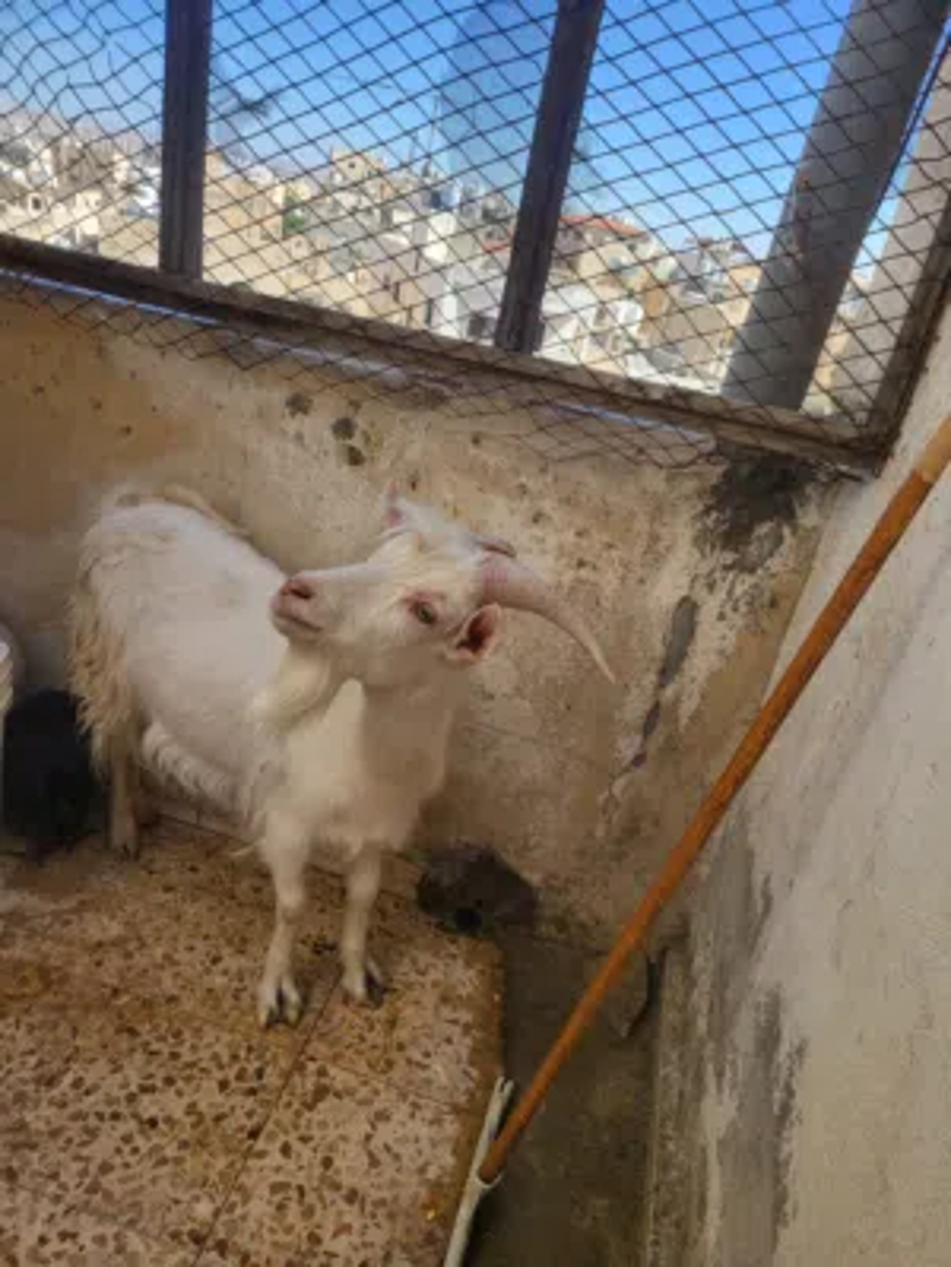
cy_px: 634
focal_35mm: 24
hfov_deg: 56.8
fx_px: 879
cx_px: 476
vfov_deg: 71.6
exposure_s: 1/1005
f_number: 1.8
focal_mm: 5
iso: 40
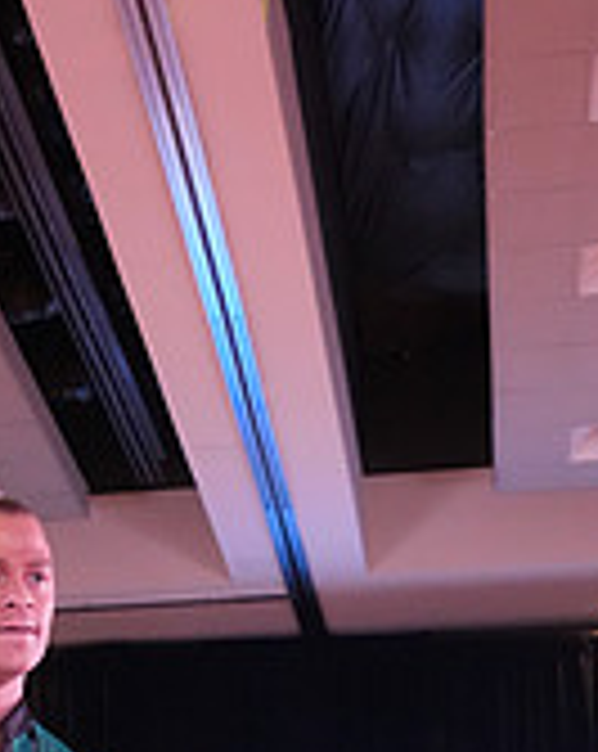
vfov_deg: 12.4
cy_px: 1184
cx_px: -88
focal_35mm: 147
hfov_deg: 10.3
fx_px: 3261
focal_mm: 45
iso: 8000
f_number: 7.1
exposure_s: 1/250
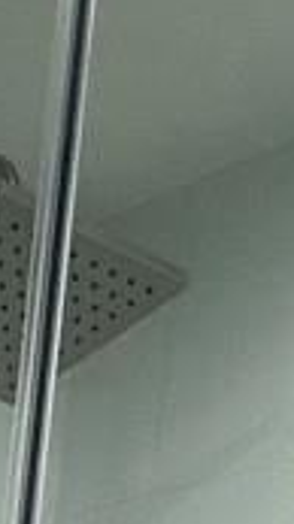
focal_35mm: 141
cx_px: -261
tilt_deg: -7.2
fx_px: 1959
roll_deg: -6.0
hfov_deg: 8.2
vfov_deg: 12.2
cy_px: 1251
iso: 100
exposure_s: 1/120
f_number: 2.2
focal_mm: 2.22
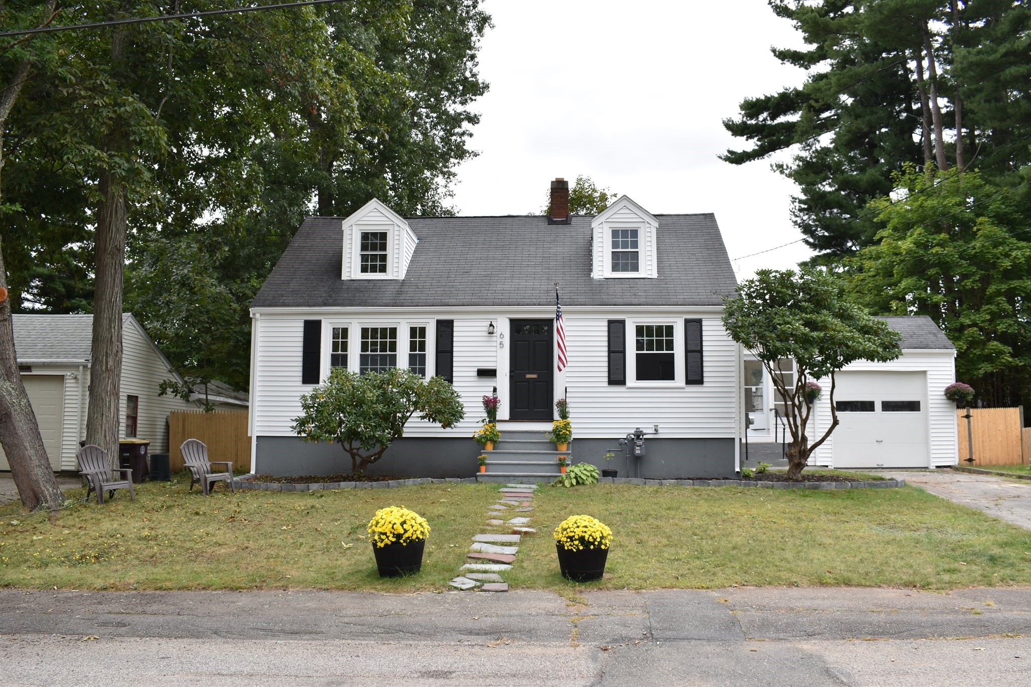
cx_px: 516
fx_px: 945
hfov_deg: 57.2
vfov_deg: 40.0
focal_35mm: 33
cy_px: 344
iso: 100
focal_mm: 22
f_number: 6.3
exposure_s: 1/200
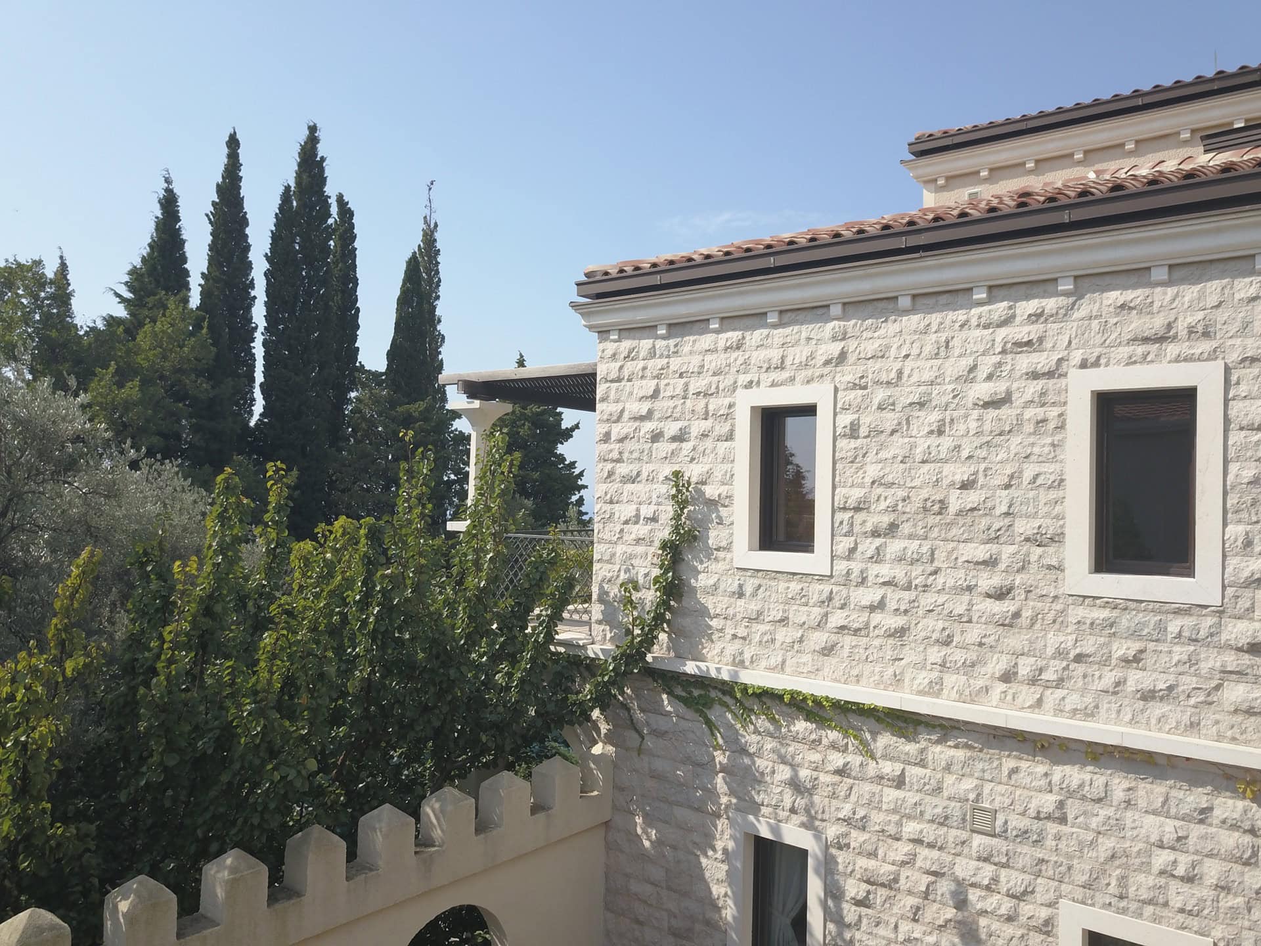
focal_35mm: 26
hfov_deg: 67.3
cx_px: 630
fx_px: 947
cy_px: 473
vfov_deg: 53.1
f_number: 2.2
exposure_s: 1/1206
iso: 100
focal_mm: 4.7
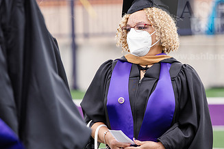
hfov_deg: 6.3
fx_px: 2041
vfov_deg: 4.2
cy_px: 71
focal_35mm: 328
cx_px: 133
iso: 500
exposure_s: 1/640
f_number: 5
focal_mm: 185
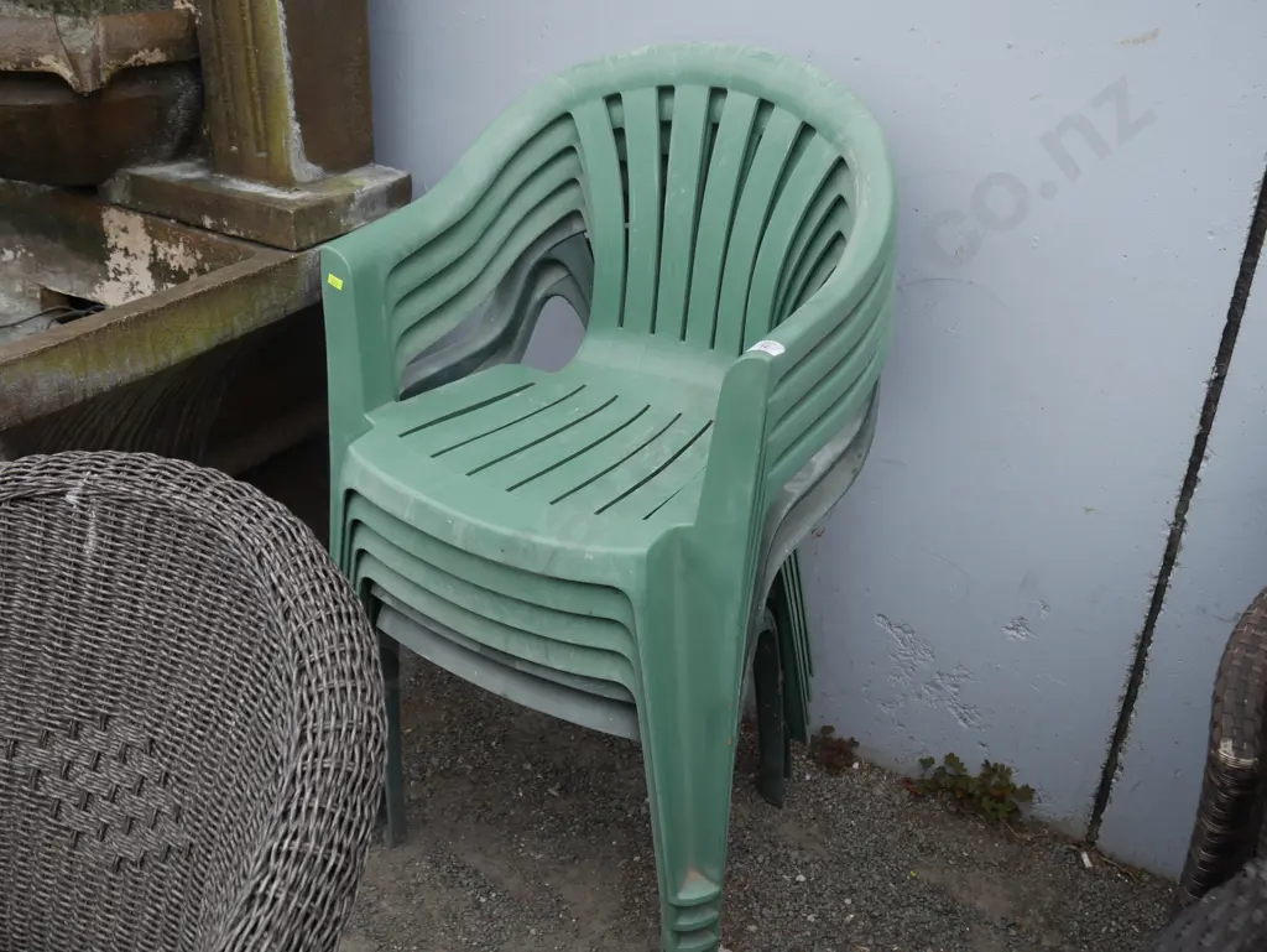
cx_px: 634
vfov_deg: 41.8
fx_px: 1245
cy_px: 476
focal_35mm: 34
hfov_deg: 53.9
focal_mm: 17
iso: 200
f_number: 4.5
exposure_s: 1/250
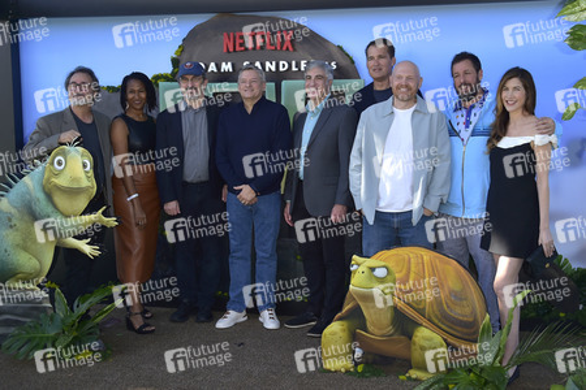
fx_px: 651
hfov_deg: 48.5
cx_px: 293
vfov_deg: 33.4
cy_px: 195
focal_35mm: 40
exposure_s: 1/200
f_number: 7.1
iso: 125
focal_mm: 40
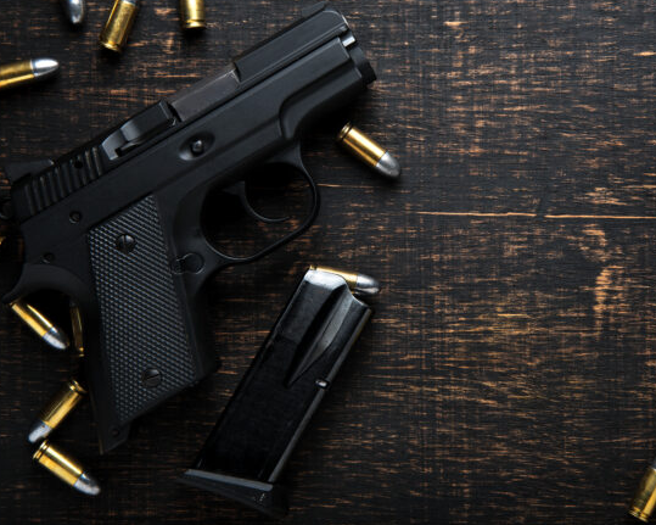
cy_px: 245
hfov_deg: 18.6
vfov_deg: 14.9
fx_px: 1999
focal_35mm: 103
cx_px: 396
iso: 50
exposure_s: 1/200
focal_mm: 85
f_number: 8
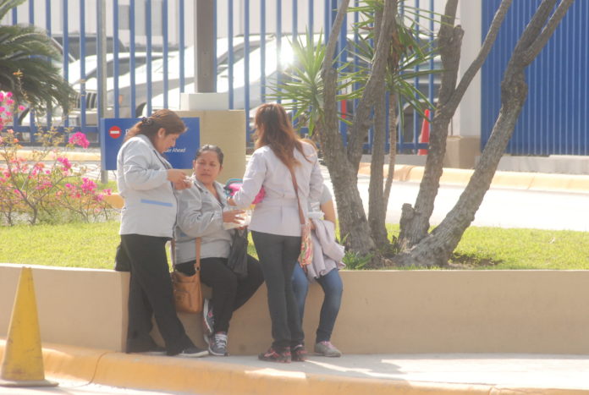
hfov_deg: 6.2
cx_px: 294
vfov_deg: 4.2
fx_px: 5410
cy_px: 198
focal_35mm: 330
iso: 640
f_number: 10
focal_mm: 220
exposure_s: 1/500
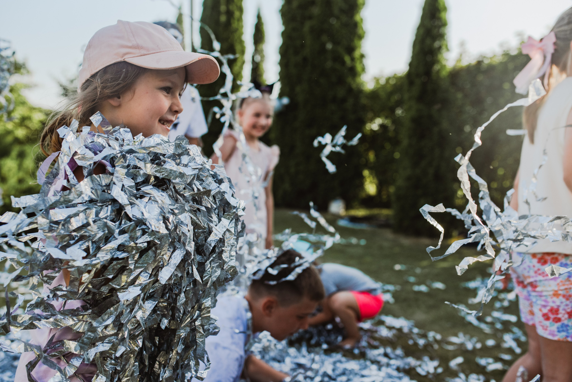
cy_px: 191
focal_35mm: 35
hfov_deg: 54.4
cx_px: 286
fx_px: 556
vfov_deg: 37.9
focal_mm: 35
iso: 500
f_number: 3.2
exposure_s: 1/4000
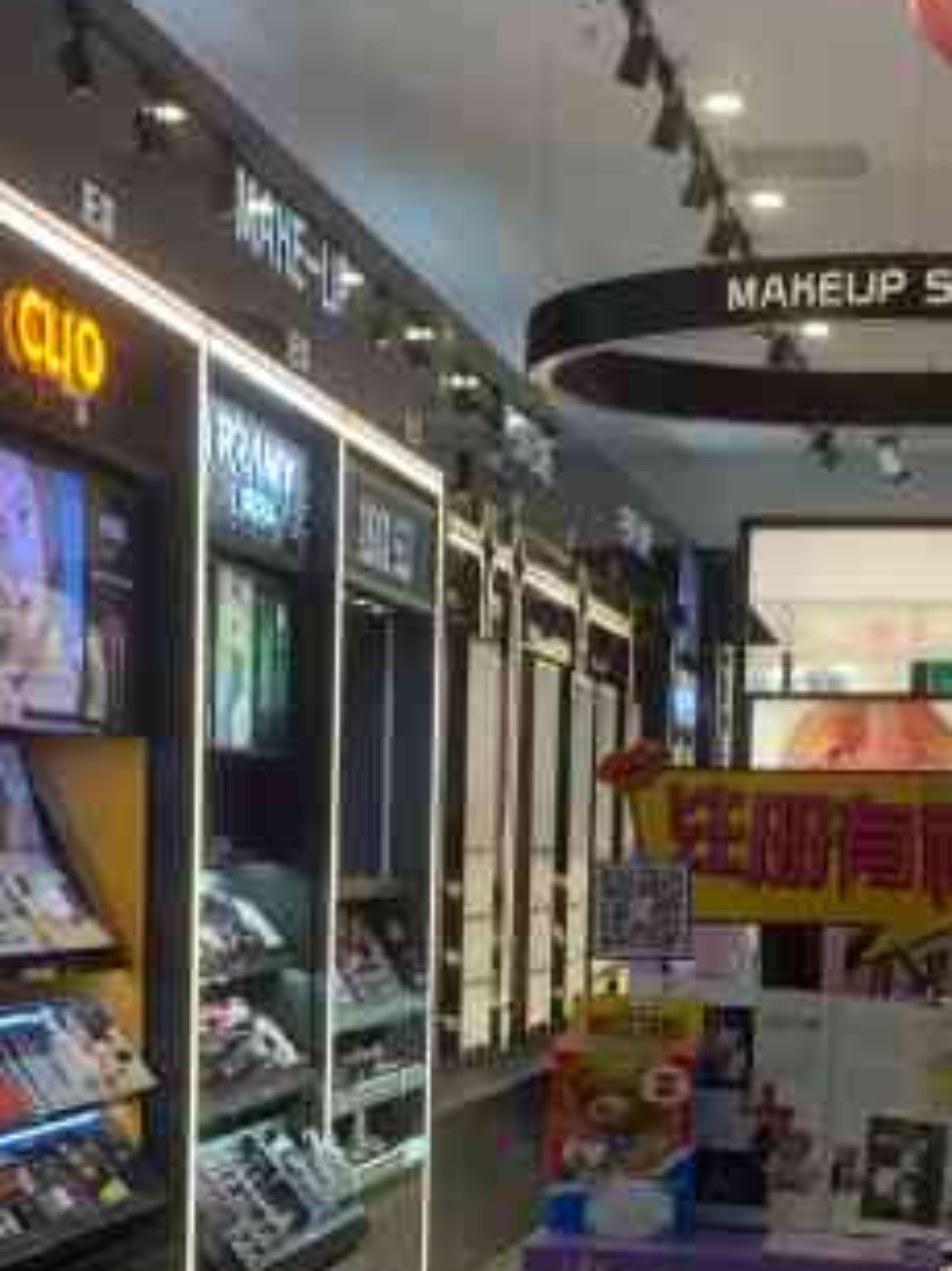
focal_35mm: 79
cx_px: 488
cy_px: 1145
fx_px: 2899
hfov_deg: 18.6
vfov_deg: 24.0
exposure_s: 1/121
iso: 50
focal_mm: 4.25
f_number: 1.8
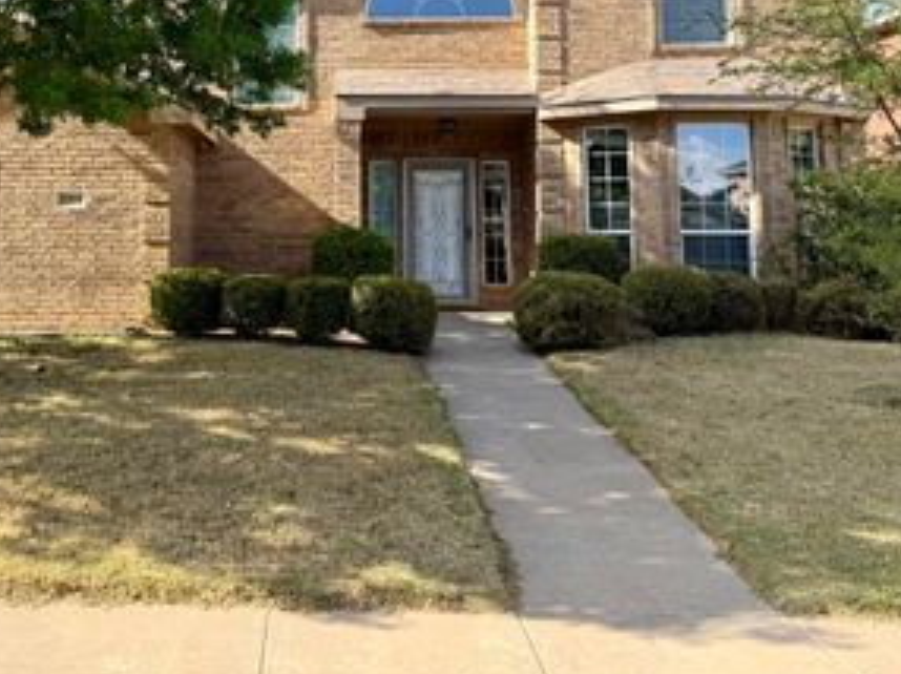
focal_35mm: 42
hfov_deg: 44.0
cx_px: 284
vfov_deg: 33.2
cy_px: 121
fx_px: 1092
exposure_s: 1/1618
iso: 80
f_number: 1.78
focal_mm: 6.76
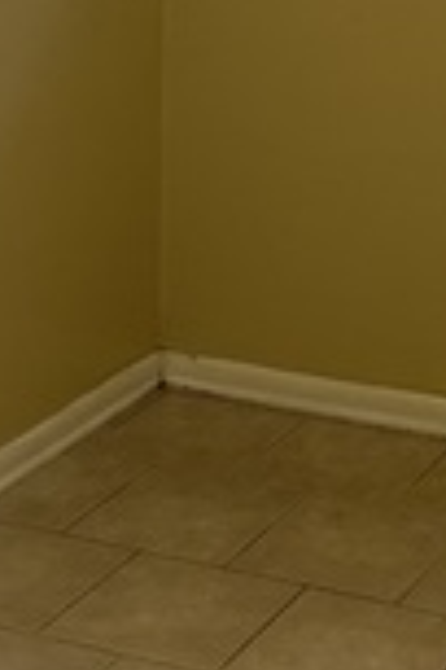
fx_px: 2100
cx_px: 512
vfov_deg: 17.6
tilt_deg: -8.1
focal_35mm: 113
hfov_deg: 11.9
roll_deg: -1.6
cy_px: -31
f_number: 1.5
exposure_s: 1/60
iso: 160
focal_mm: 5.7
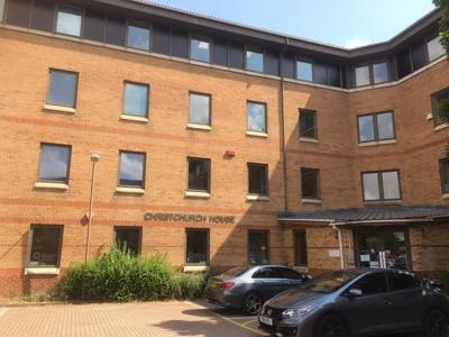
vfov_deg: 48.2
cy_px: 168
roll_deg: +0.9
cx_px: 224
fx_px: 376
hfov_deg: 61.7
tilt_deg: +11.1
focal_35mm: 29
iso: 32
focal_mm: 4.15
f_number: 2.2
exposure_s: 1/912
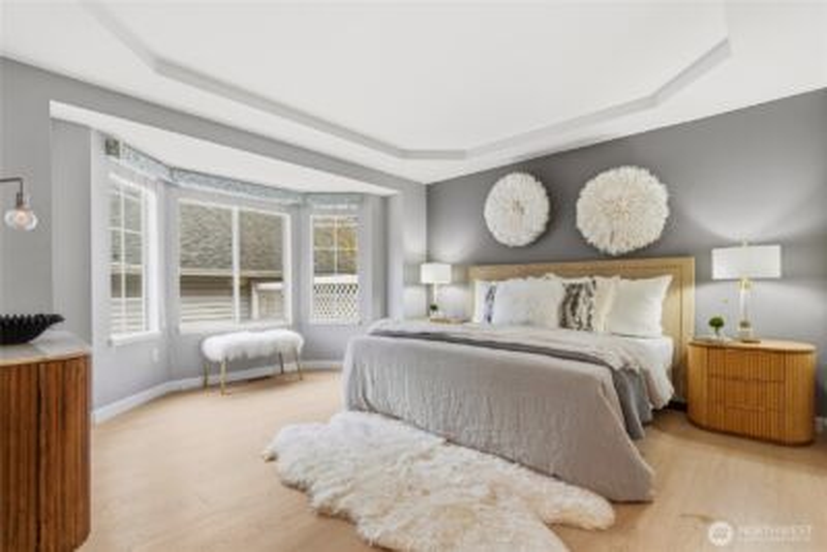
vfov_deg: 73.8
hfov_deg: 96.7
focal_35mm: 16
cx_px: 414
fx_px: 368
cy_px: 276
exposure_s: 1/20
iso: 100
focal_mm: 16
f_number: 11
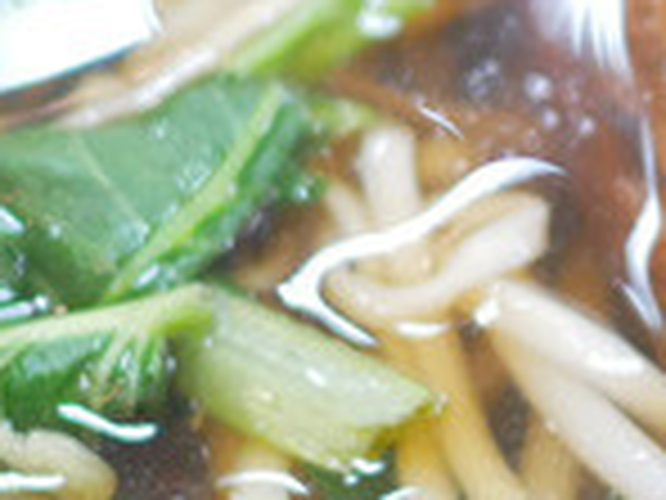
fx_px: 3502
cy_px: 543
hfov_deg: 10.2
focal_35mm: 182
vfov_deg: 8.1
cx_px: 1228
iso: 640
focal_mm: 15
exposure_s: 1/60
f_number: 1.7
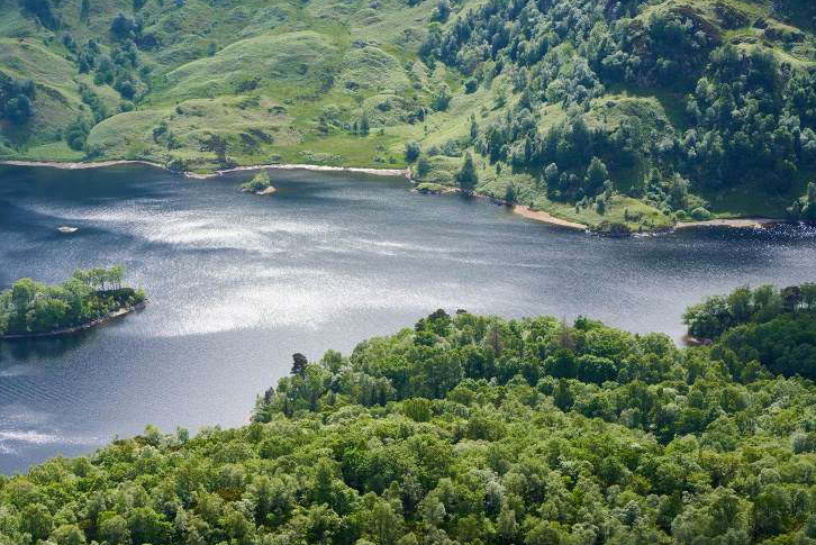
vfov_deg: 11.7
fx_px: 2653
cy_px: 239
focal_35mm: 117
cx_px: 265
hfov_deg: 17.4
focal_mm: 85
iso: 100
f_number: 8
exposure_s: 1/250
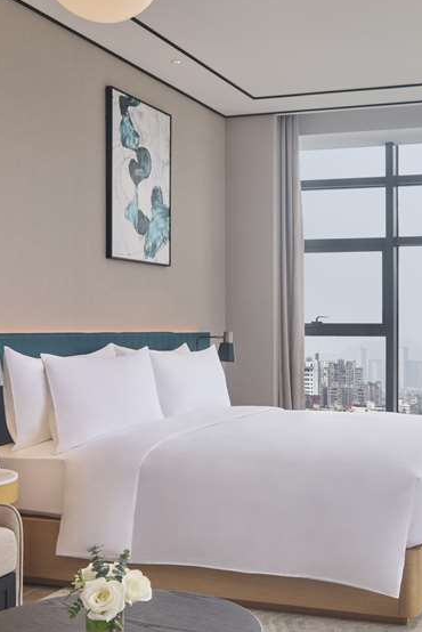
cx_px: 358
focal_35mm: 46
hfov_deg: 28.4
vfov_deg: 42.2
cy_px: 419
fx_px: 808
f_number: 11
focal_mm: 17
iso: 200
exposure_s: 1/60
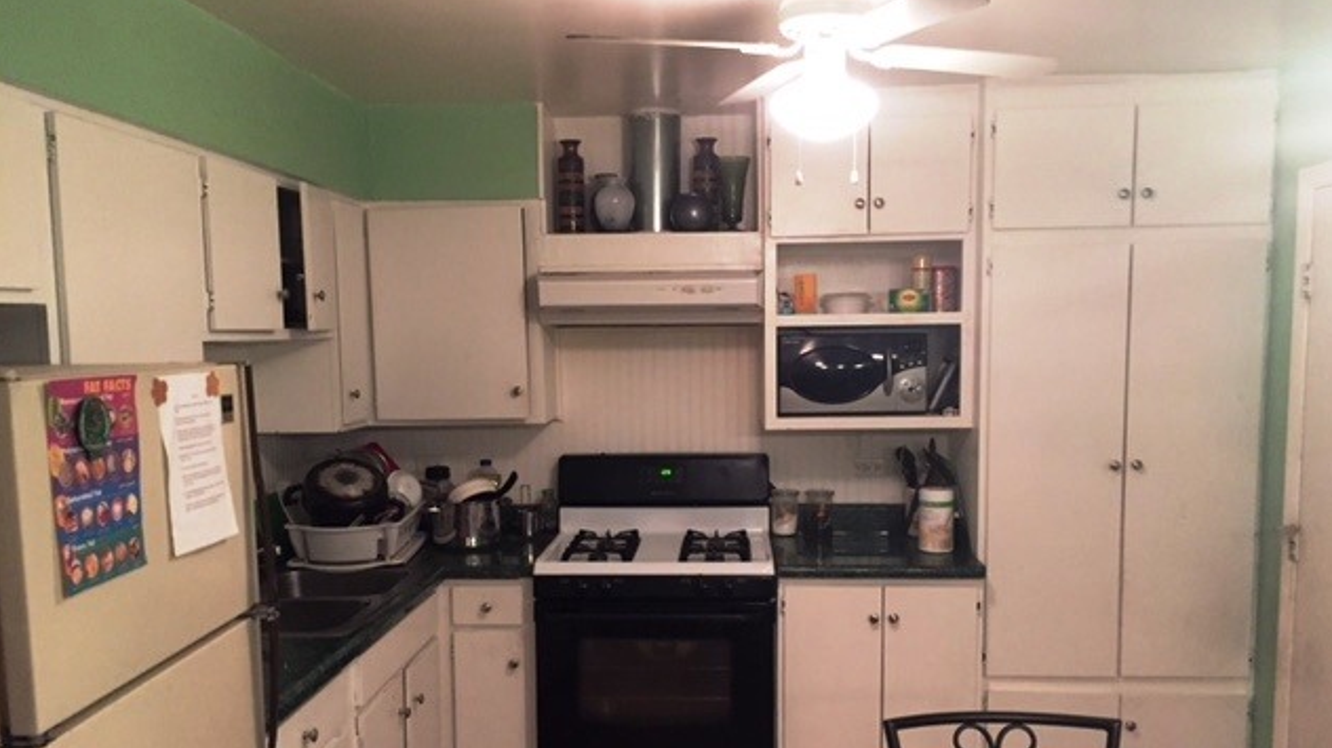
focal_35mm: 32
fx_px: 1130
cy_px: 480
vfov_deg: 36.4
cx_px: 670
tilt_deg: -4.4
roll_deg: -0.2
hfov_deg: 61.0
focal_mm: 4.15
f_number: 2.2
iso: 320
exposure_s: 1/15
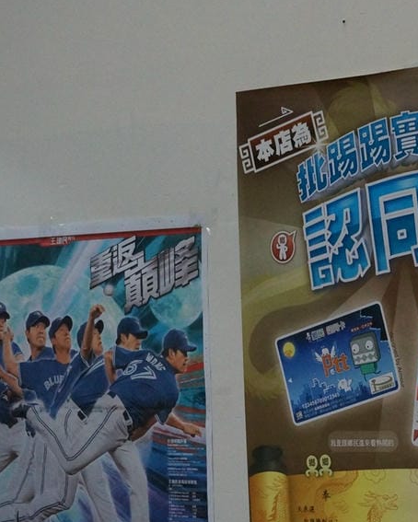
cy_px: 318
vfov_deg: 15.4
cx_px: 448
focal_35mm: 125
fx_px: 1932
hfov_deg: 12.2
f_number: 5.6
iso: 3200
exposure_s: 1/160
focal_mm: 42
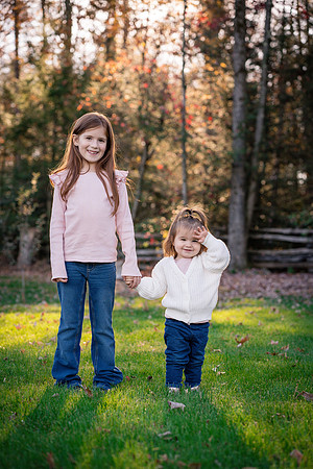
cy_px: 234
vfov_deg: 23.9
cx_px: 156
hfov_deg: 16.1
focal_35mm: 85
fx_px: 1108
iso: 320
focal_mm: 85
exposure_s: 1/500
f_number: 4
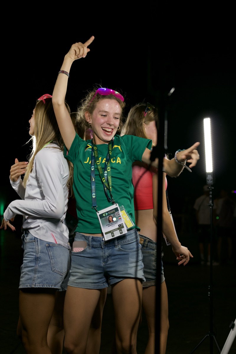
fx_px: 492
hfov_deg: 27.0
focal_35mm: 50
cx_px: 118
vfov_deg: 39.6
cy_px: 177
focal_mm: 50
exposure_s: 1/320
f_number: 3.2
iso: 1250
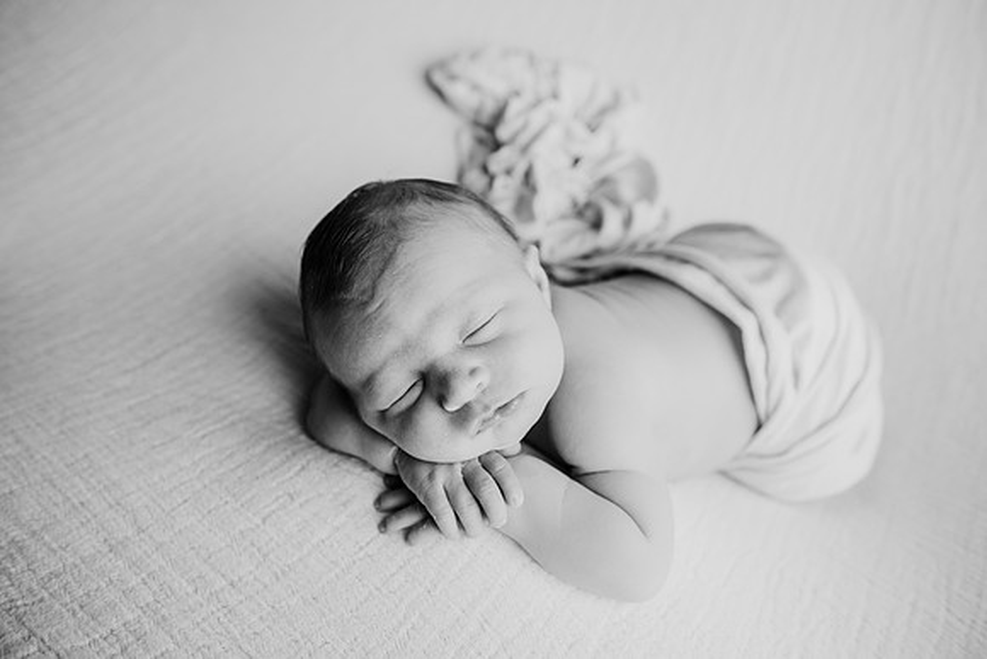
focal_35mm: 24
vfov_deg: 53.2
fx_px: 658
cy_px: 330
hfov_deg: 73.7
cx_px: 494
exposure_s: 1/160
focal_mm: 24
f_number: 3.2
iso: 100
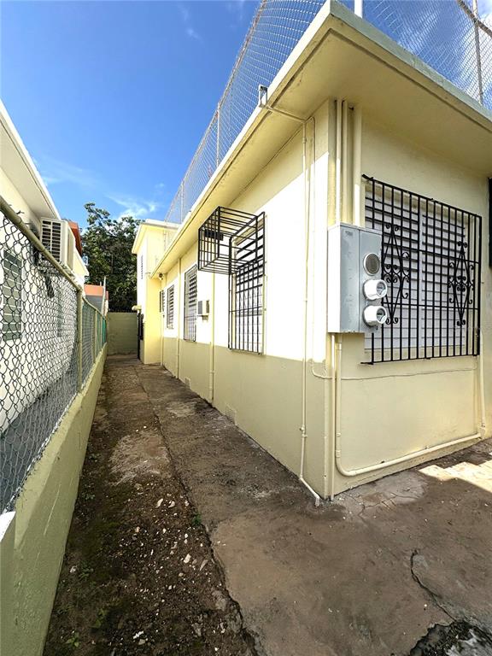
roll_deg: -0.3
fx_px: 265
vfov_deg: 102.1
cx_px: 246
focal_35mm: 14
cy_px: 328
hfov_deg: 85.7
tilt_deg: +1.2
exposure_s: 1/5263
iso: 50
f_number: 2.2
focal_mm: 2.22
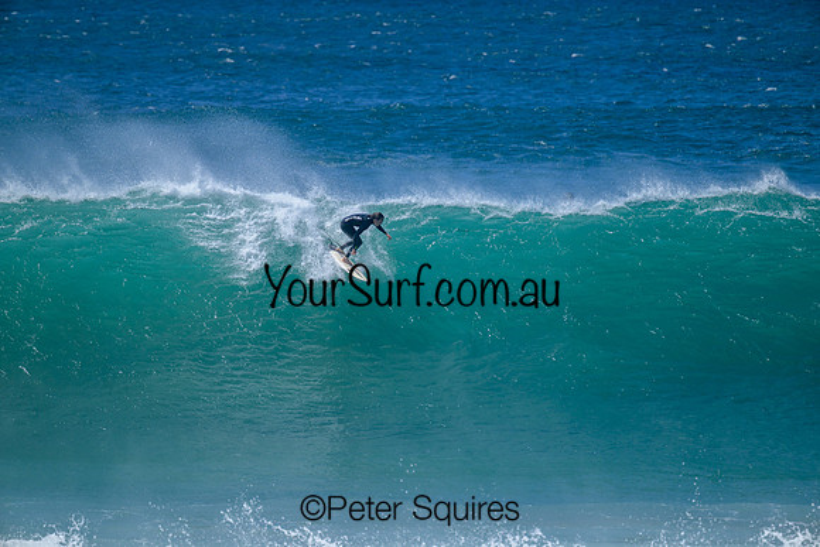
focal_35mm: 560
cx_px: 410
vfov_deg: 2.5
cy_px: 274
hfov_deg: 3.7
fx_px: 12758
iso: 500
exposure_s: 1/2000
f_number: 8
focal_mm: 560
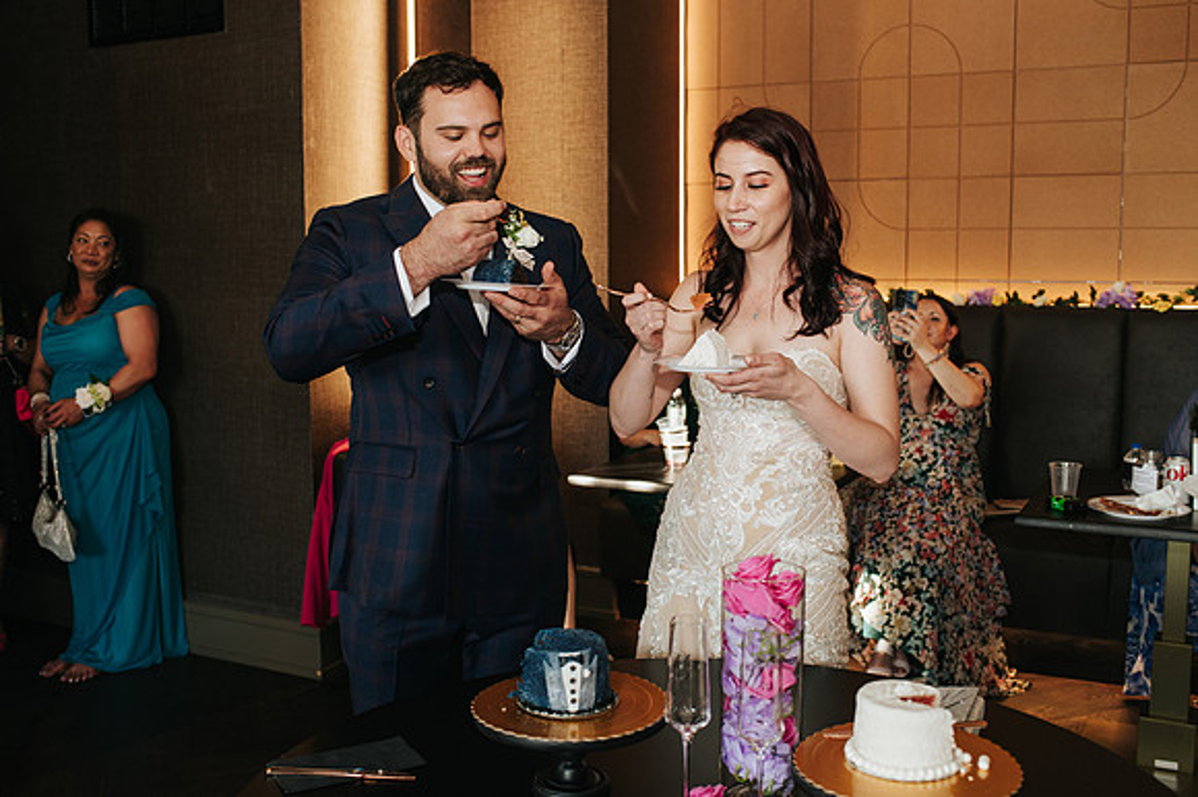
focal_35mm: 36
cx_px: 611
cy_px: 398
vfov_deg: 37.1
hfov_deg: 53.5
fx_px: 1187
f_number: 3.5
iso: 640
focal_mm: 35
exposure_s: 1/160
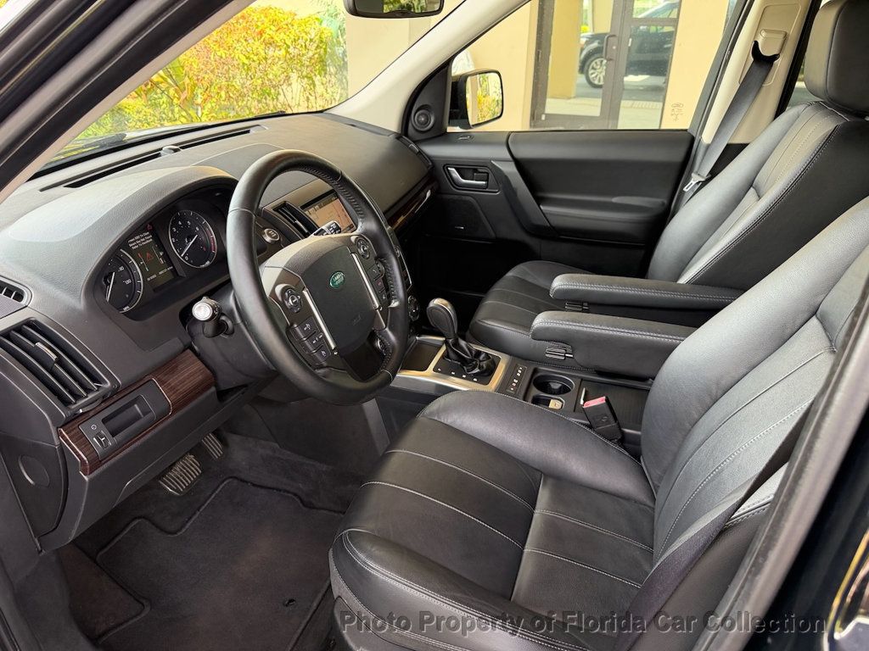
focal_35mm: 24
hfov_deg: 71.6
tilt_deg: -26.7
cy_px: 326
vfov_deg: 56.8
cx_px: 434
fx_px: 602
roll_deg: -1.0
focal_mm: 6.76
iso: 200
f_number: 1.78
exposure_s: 1/138
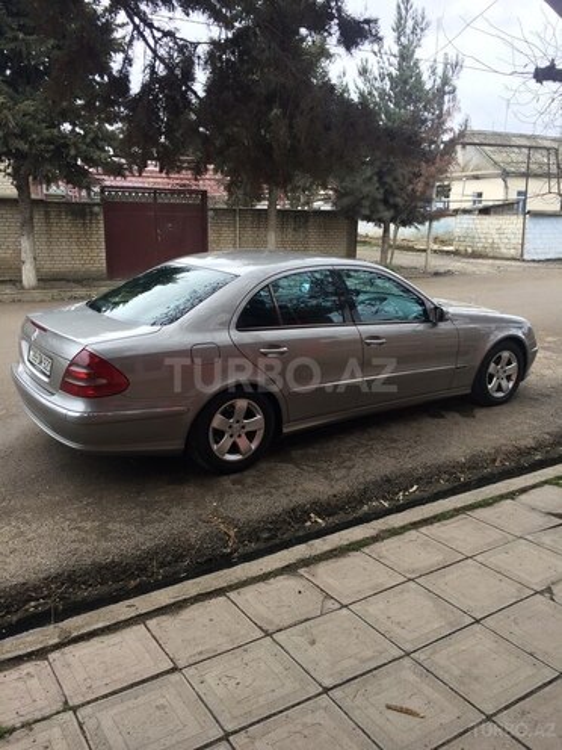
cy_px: 375
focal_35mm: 29
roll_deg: -0.1
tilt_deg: -13.6
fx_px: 628
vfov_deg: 61.7
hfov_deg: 48.2
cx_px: 281
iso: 40
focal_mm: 4.15
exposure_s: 1/100
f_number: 2.2
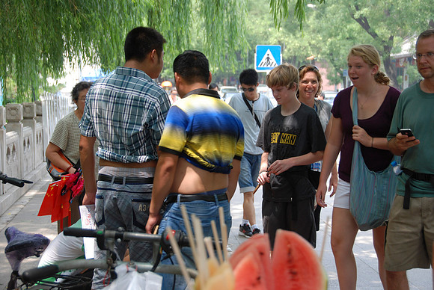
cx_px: 217
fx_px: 869
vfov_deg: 19.0
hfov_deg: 28.0
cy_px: 145
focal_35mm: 72
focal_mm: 48
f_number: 5
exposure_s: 1/100
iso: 200
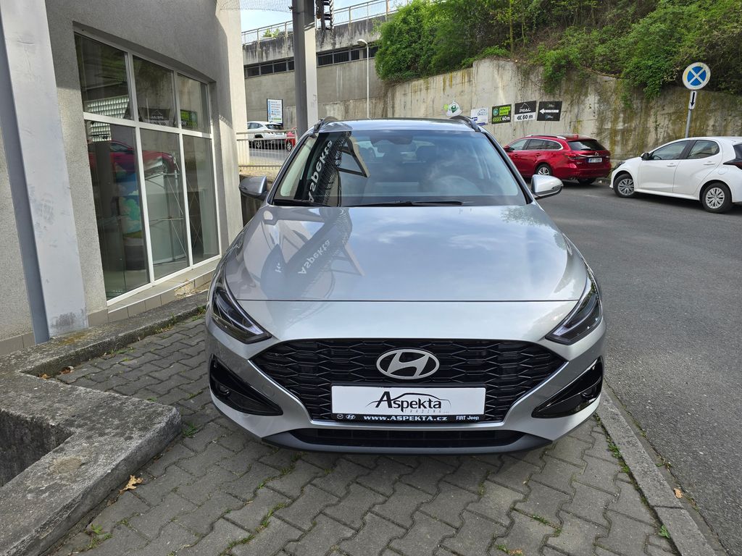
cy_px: 278
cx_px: 371
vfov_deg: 58.9
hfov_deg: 73.9
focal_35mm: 23
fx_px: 493
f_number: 1.7
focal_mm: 6.3
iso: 12
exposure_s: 1/230
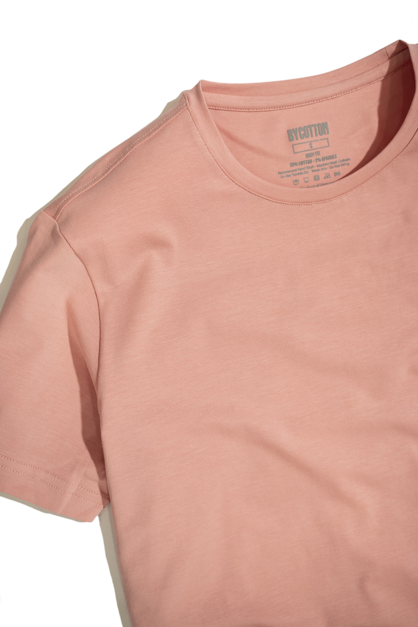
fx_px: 610
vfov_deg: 54.4
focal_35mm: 35
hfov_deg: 37.9
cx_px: 209
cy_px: 314
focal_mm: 35
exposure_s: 1/125
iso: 500
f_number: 5
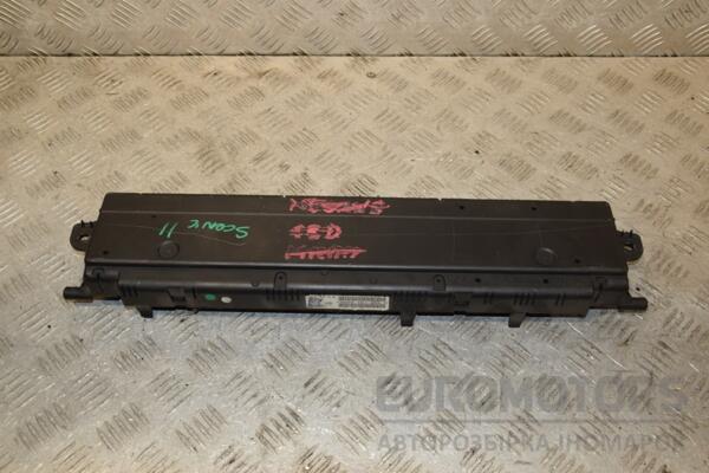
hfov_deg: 53.1
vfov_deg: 36.9
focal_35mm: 36
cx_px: 354
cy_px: 236
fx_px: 709
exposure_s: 1/200
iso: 800
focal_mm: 24
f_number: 7.1
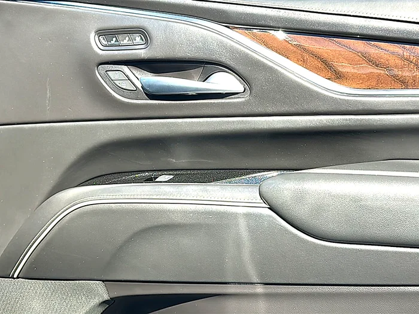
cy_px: 157
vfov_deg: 35.1
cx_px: 210
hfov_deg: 45.8
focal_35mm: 41
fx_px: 496
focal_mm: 6.86
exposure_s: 1/710
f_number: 1.78
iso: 80
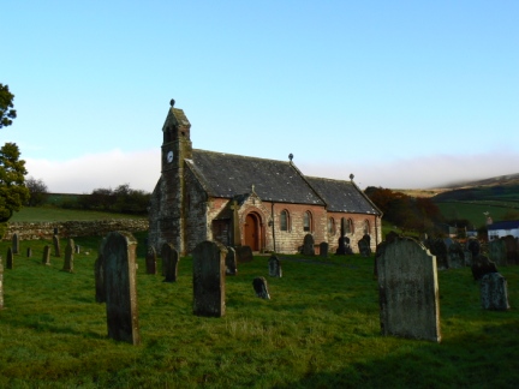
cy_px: 194
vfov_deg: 39.7
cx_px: 260
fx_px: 540
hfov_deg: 51.4
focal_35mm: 36
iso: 80
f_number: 5.6
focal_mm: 6
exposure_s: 1/250
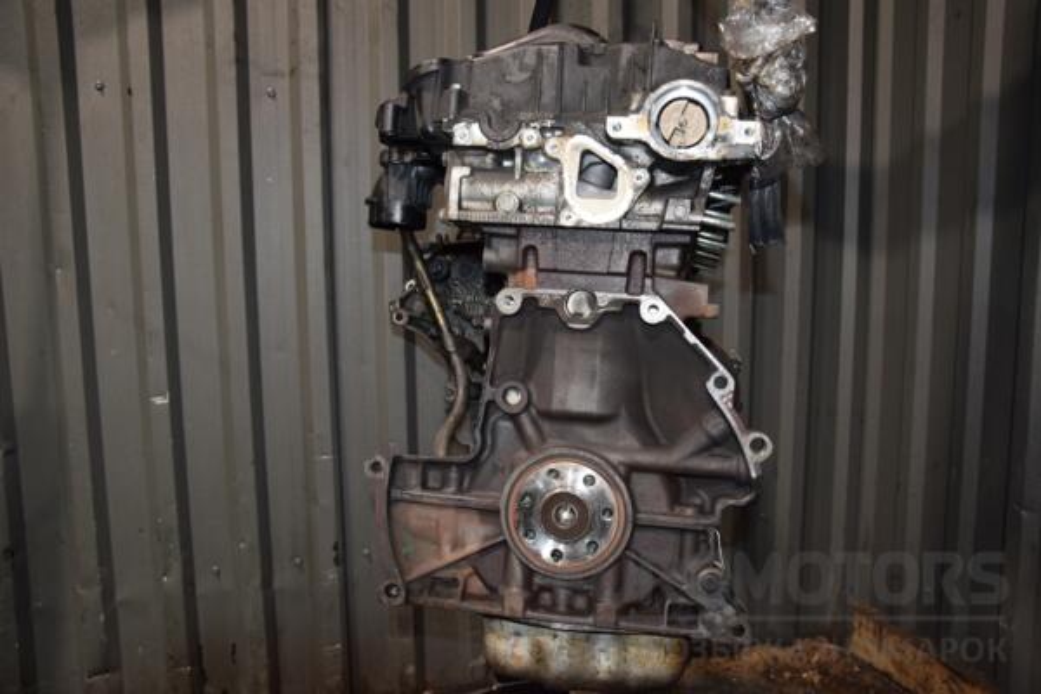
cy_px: 347
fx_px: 911
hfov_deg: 59.5
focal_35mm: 32
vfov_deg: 41.7
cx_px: 520
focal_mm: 21
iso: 800
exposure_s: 1/60
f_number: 5
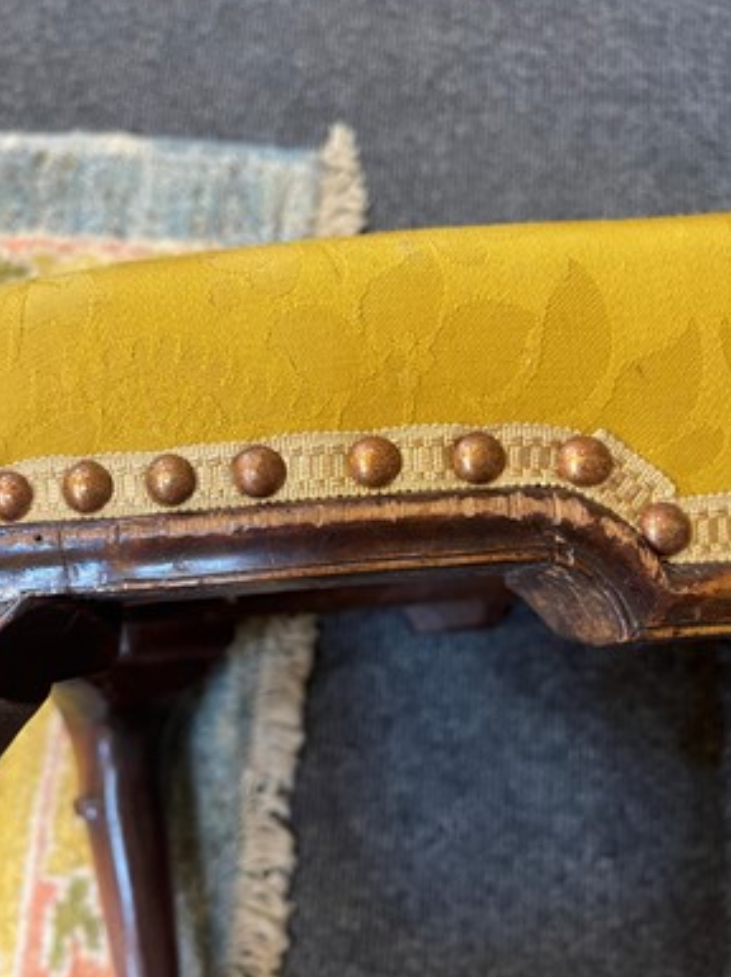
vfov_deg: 67.3
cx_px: 355
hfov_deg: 53.0
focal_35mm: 26
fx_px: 733
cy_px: 475
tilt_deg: -76.9
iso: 200
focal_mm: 5.1
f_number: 1.6
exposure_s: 1/50
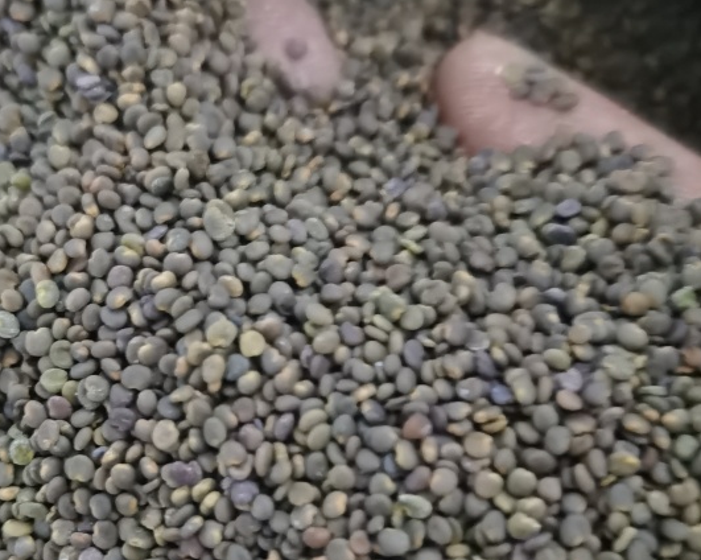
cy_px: 396
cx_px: 210
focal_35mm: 53
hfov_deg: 34.9
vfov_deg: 28.3
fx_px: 1099
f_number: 1.8
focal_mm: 5.58
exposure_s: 1/18
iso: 2000
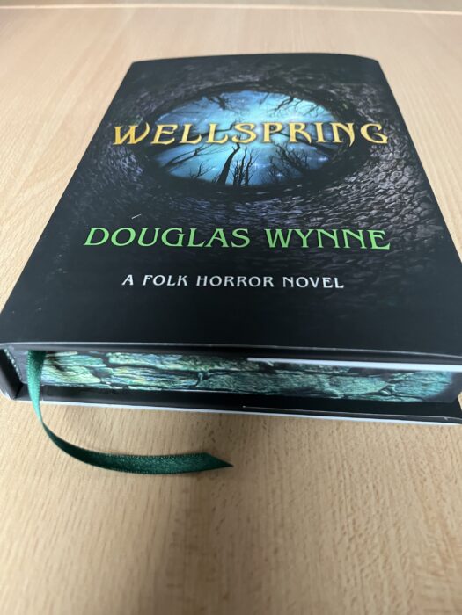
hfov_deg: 53.1
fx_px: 463
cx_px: 231
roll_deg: +2.6
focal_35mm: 26
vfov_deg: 67.3
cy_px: 308
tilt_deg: -43.5
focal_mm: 5.1
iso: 800
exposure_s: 1/30
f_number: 1.6
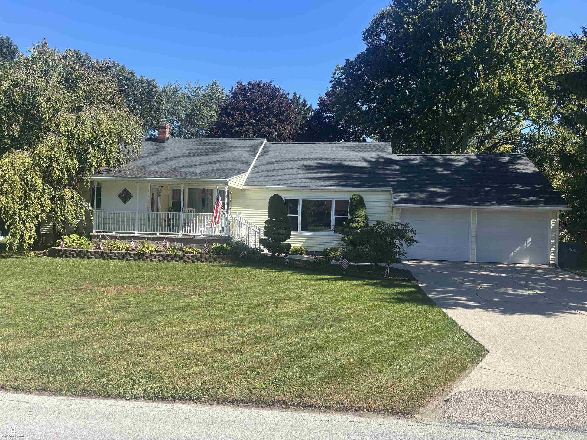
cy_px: 220
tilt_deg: -0.5
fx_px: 441
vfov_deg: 53.1
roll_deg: -1.4
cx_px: 294
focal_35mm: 26
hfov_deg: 67.3
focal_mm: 5.96
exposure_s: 1/1458
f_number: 1.6
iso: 50
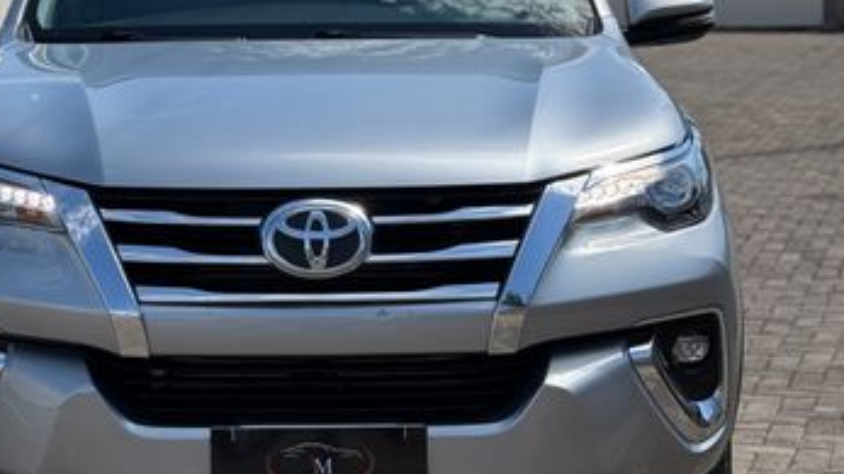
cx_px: 306
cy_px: 136
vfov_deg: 16.9
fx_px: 1589
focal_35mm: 71
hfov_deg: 29.6
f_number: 1.78
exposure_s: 1/5587
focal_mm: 6.76
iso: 64
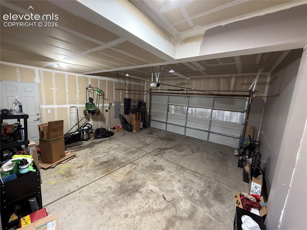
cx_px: 154
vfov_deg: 85.6
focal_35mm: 14
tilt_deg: -7.5
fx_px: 124
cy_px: 115
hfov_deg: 102.1
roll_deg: -3.3
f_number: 2.2
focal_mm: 2.22
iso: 250
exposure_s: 1/60
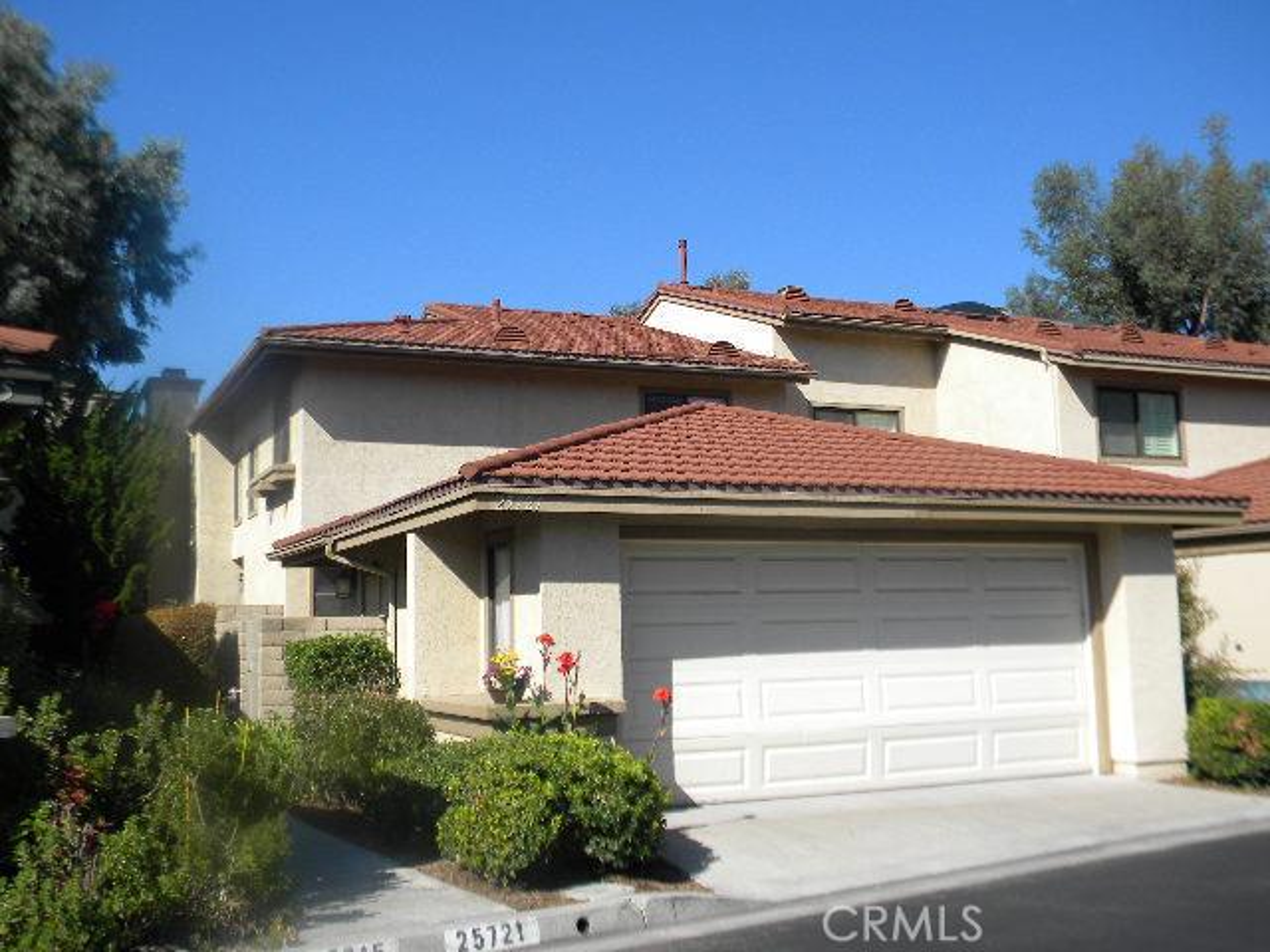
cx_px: 635
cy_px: 476
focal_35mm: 36
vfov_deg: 39.7
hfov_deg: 51.4
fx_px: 1321
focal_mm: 6.4
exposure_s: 1/220
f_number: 7.4
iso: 80
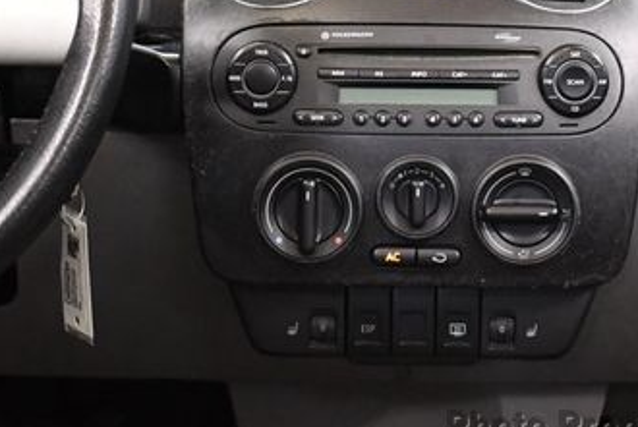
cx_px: 423
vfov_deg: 14.6
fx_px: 1650
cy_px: 50
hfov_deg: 21.8
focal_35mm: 93
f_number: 4
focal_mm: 24
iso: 3200
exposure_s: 1/100
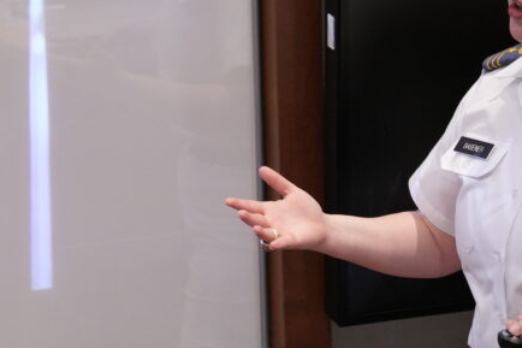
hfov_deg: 7.5
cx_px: 153
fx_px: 3971
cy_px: 38
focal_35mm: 274
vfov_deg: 5.0
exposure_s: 1/125
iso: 6400
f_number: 5.6
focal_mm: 116
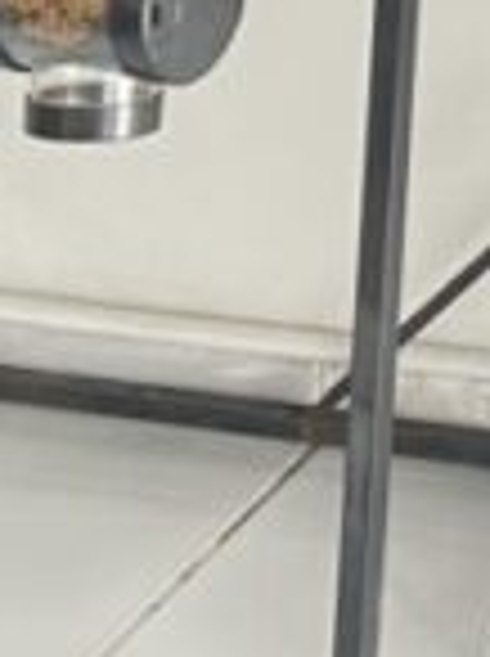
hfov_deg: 7.6
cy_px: -770
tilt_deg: -9.9
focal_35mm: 171
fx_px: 3237
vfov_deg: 10.4
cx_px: 1470
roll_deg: -0.8
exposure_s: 1/60
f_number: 1.8
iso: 200
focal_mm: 4.25
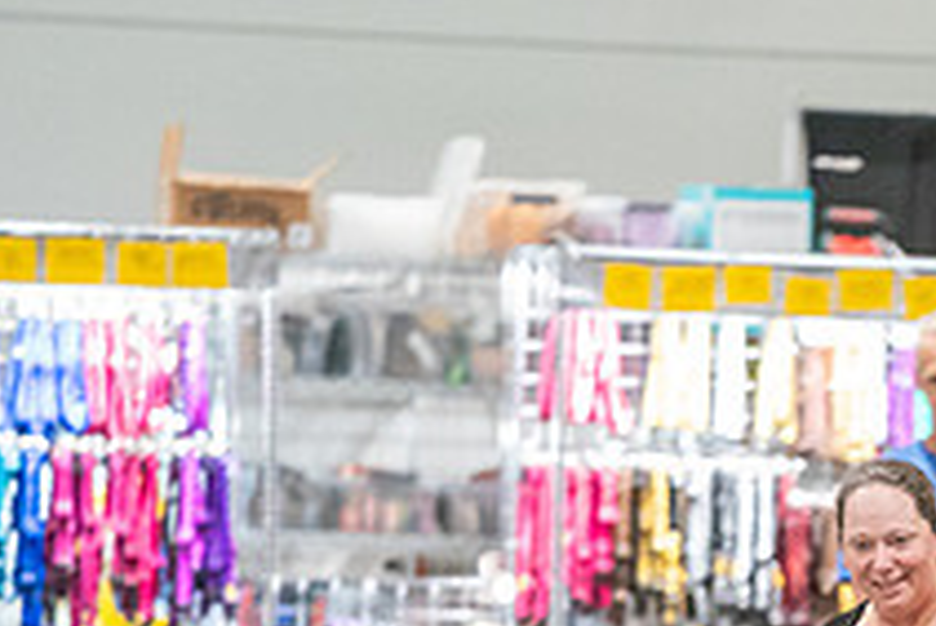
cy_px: 753
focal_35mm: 549
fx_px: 14283
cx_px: 1127
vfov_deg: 2.5
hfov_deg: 3.7
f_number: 2.8
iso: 6400
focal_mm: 200
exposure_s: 1/250
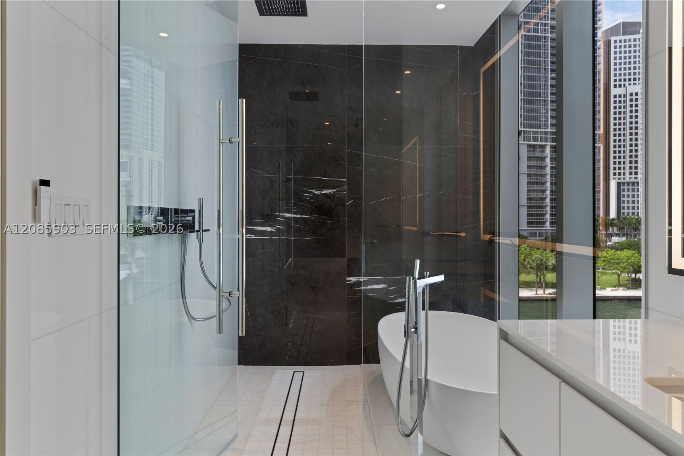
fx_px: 437
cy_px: 228
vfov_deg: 55.1
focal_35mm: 23
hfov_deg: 76.1
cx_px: 342
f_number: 8
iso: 100
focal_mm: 23
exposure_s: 1/30
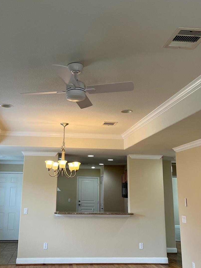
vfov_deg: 50.0
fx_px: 286
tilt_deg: +14.2
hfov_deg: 38.6
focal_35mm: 37
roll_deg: +0.1
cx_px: 84
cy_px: 117
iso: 100
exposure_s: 1/120
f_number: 1.6
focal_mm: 5.1
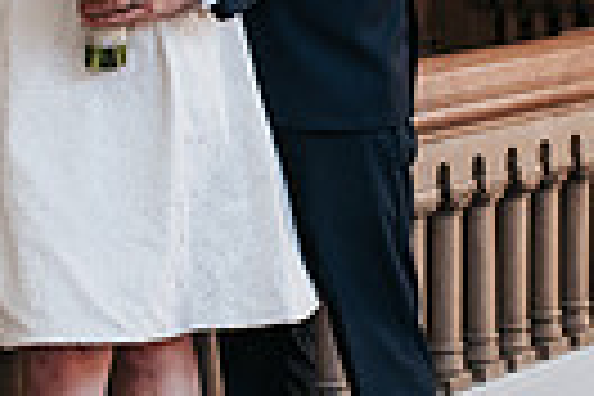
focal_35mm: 161
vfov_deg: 8.5
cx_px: 263
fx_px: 2656
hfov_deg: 12.8
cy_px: 114
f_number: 2.8
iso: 500
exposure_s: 1/200
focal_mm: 35
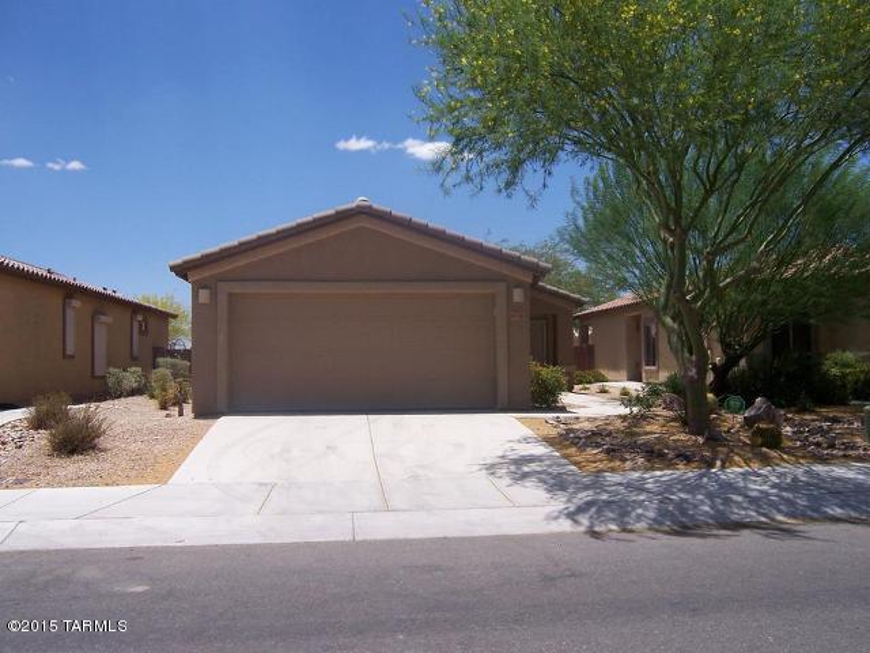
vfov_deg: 42.9
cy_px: 326
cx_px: 435
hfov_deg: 55.4
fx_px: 829
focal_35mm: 33
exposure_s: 1/1000
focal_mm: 5.5
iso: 80
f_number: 4
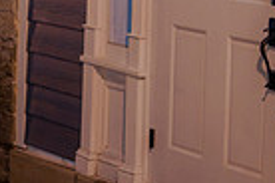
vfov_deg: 6.5
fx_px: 1604
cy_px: 15
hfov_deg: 9.6
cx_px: -110
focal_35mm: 210
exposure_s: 1/200
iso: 2500
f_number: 1.4
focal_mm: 50
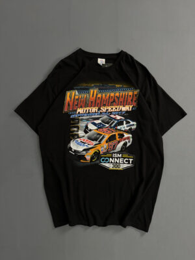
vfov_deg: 71.6
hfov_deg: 56.8
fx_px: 180
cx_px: 98
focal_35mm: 24
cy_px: 130
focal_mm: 6.76
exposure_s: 1/120
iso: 200
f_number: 1.78
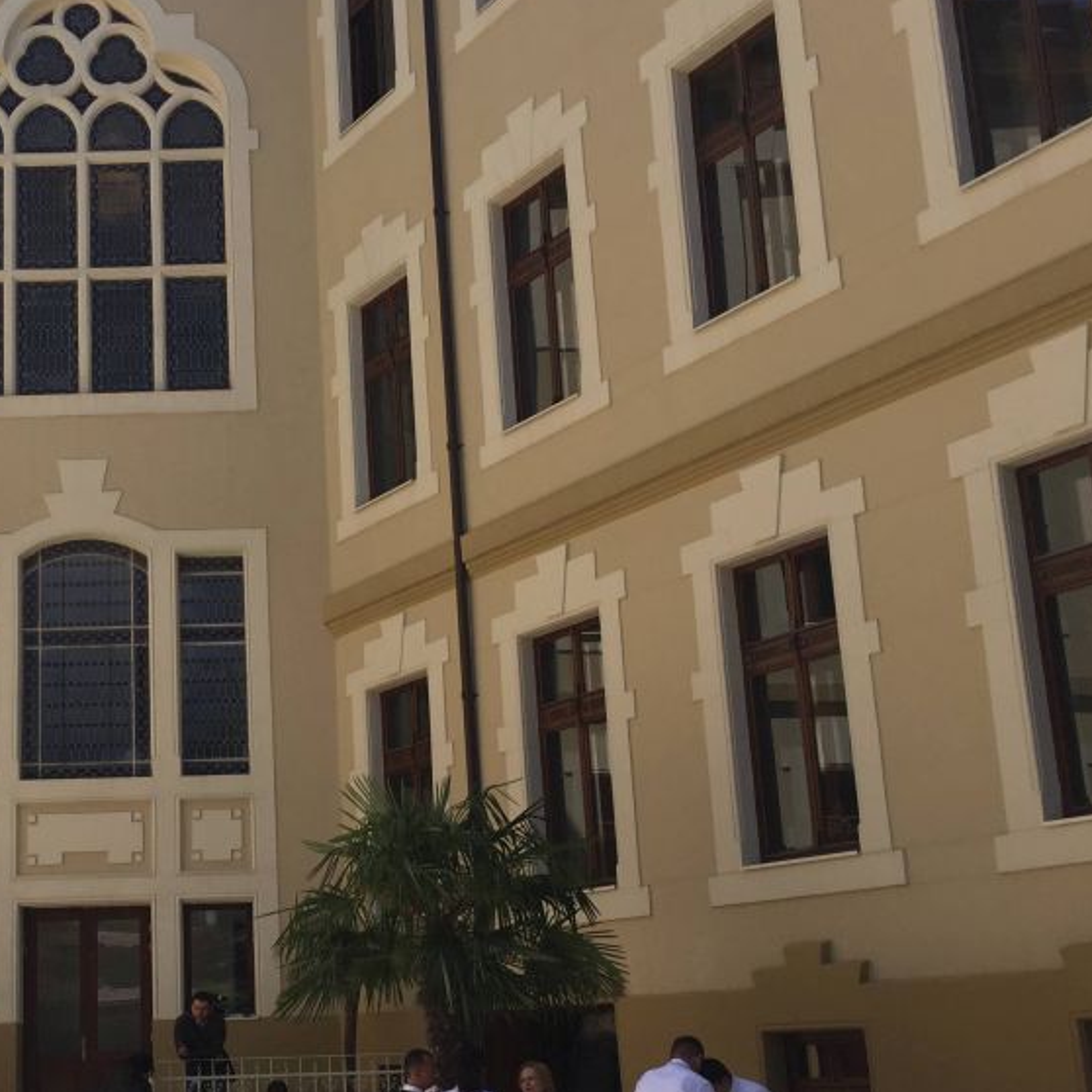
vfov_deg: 35.9
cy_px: 665
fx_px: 1677
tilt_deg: +14.2
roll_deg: +0.8
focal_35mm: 47
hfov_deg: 35.0
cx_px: 223
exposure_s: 1/2475
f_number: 2.2
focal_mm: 4.15
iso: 32
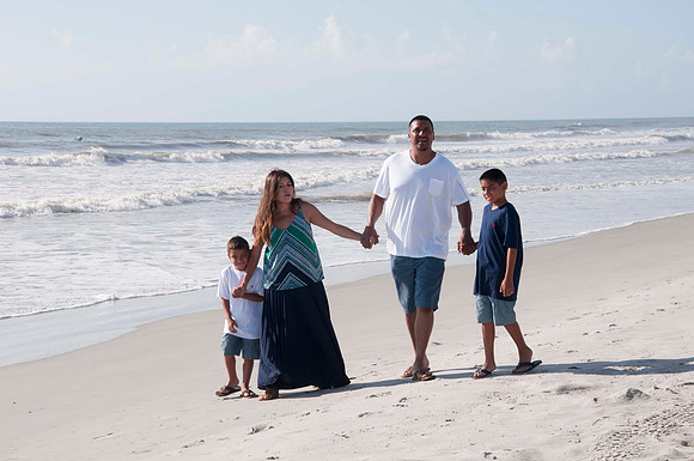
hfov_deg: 21.9
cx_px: 347
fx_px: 1790
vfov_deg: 14.7
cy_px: 230
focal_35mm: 93
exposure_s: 1/250
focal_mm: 62
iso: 100
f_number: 11
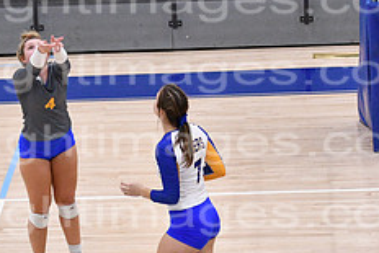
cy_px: 180
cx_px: 72
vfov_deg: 5.3
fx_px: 2760
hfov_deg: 7.8
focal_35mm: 262
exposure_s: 1/1000
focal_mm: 70
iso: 6400
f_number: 3.2
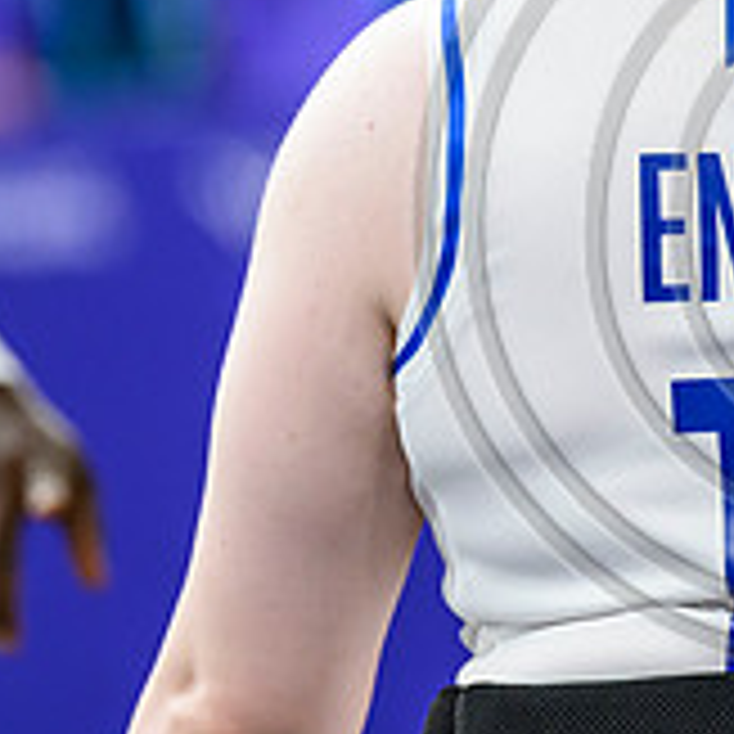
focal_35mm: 706
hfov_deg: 2.5
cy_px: 221
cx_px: 820
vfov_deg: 2.5
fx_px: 16937
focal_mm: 200
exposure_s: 1/1600
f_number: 3.2
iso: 2500
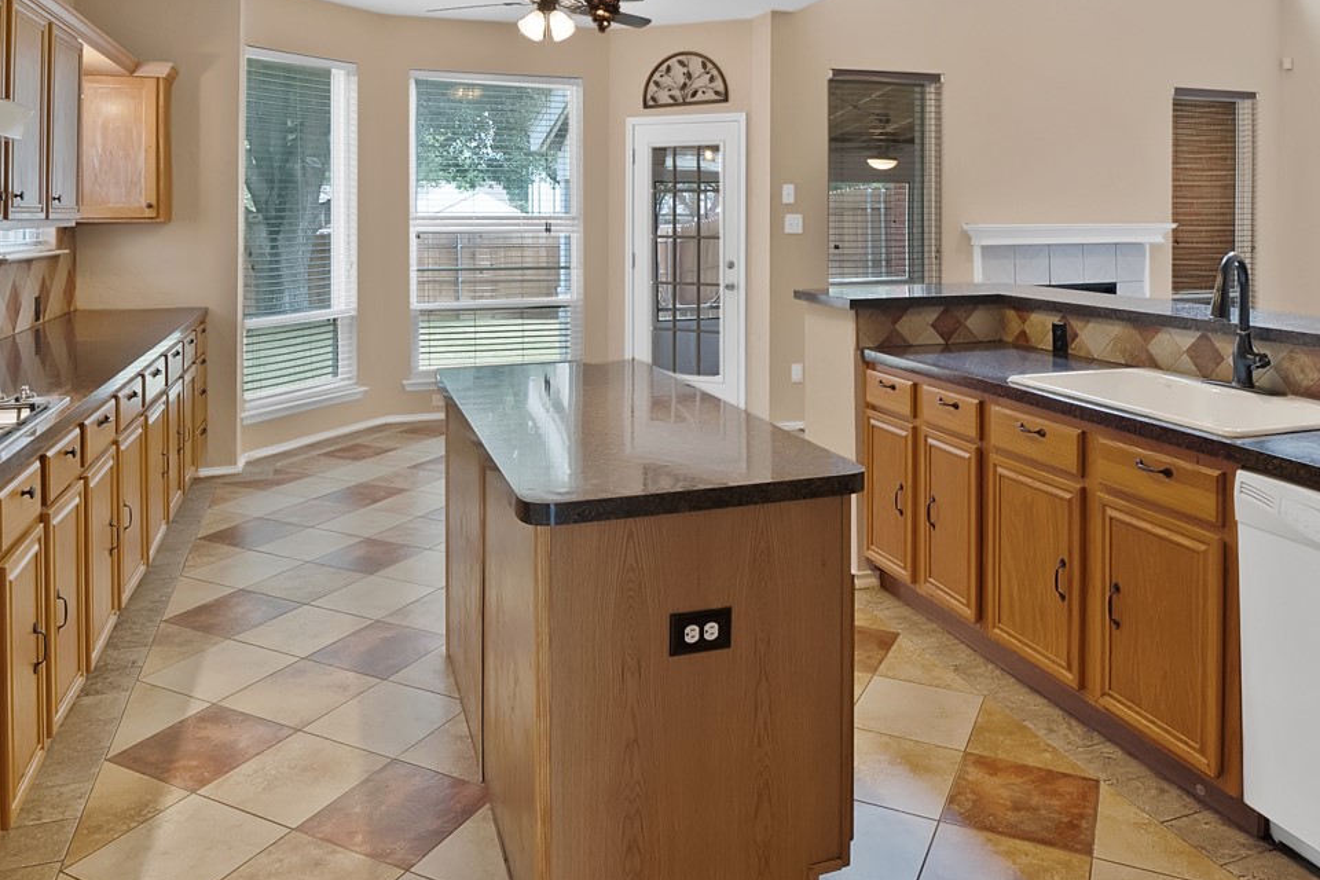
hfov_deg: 71.4
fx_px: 917
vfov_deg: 49.0
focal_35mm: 25
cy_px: 205
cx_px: 715
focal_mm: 12
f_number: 9
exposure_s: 1/1.67
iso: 640
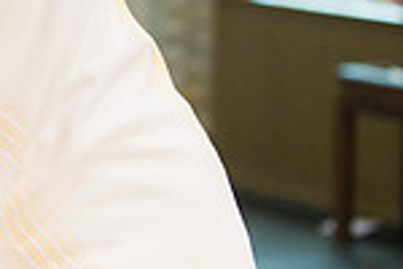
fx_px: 3022
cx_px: -296
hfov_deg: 7.4
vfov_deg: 5.0
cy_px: -148
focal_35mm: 270
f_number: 2.8
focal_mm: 70
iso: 2000
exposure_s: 1/125
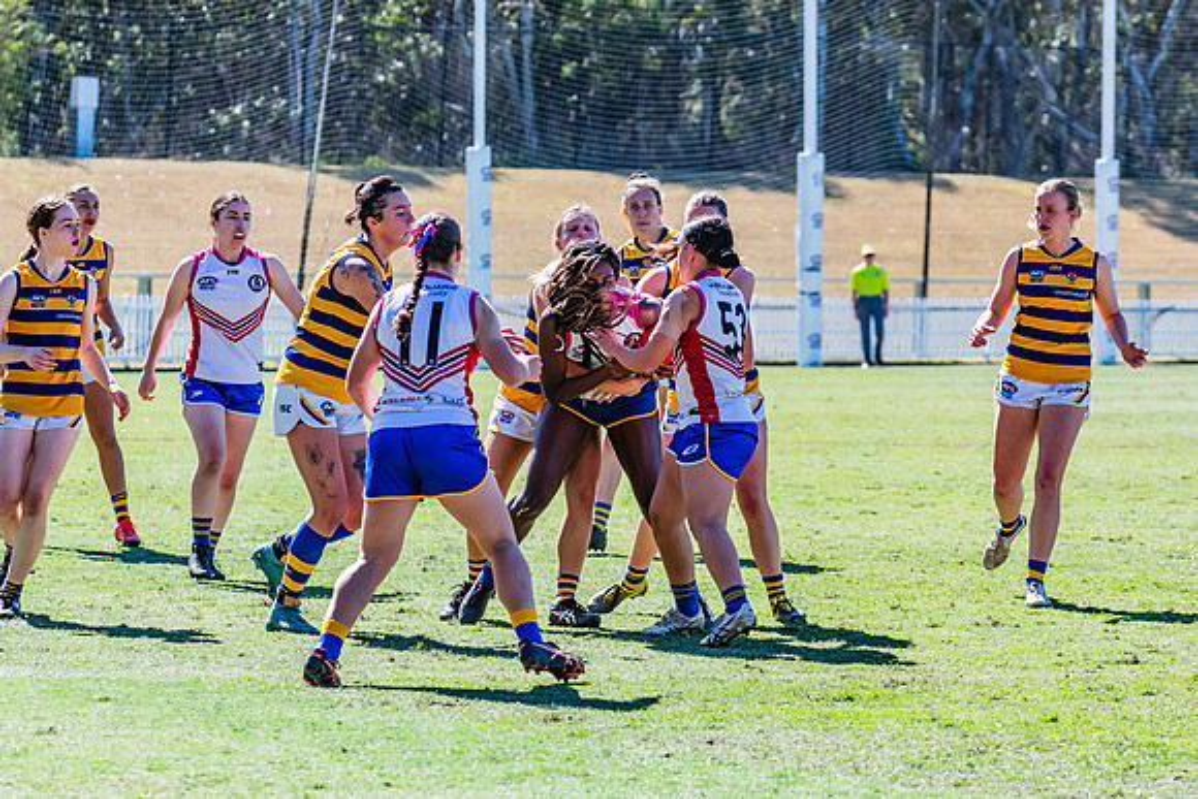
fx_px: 6710
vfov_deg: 6.8
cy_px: 421
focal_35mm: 202
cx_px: 709
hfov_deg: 10.2
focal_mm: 170
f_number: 6.3
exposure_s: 1/1600
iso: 800
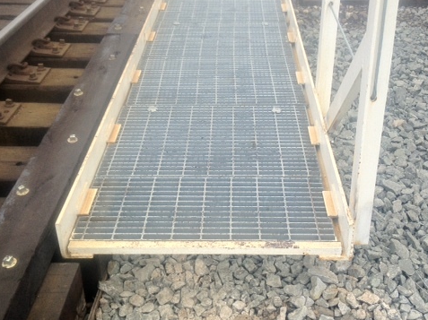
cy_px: 141
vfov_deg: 30.8
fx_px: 581
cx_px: 225
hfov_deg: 40.4
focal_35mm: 47
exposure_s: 1/363
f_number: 2.4
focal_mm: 4.28
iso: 64
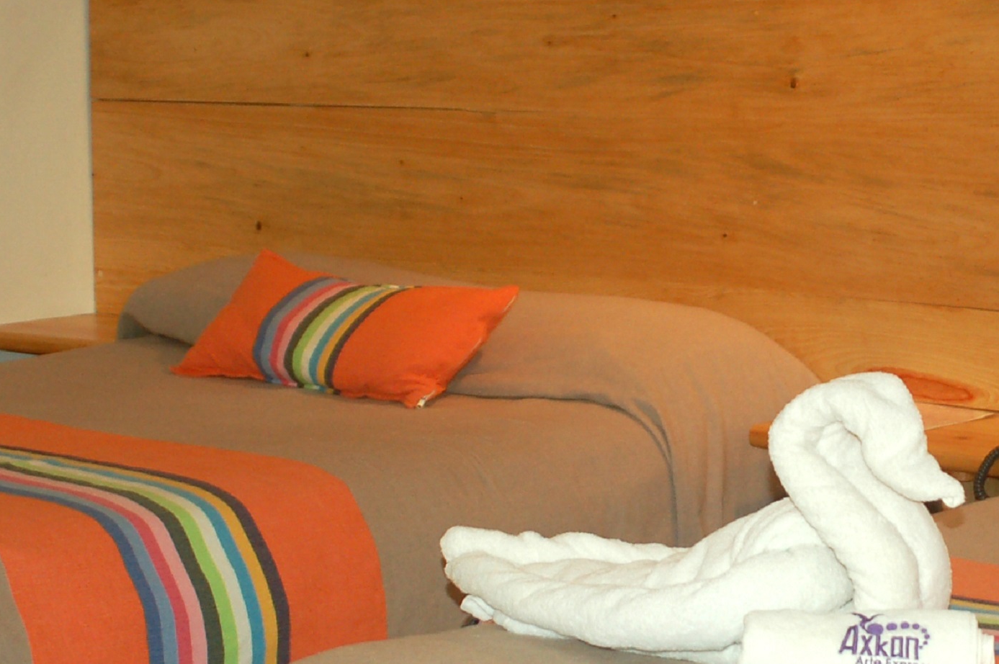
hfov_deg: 19.1
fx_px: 2939
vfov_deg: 12.8
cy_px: 510
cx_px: 774
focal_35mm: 106
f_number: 3.5
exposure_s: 1/60
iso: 400
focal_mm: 28
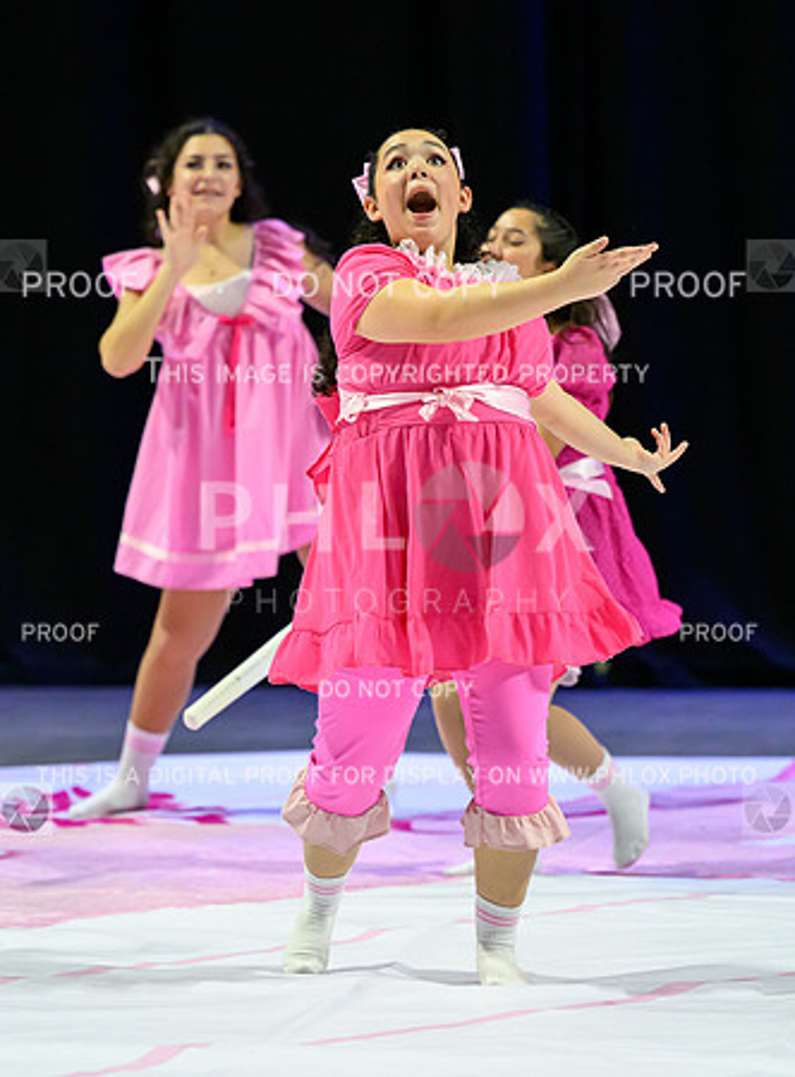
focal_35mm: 240
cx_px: 370
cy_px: 588
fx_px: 7434
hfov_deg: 6.1
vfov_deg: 8.3
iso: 3200
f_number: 2.8
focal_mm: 130
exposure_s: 1/1000
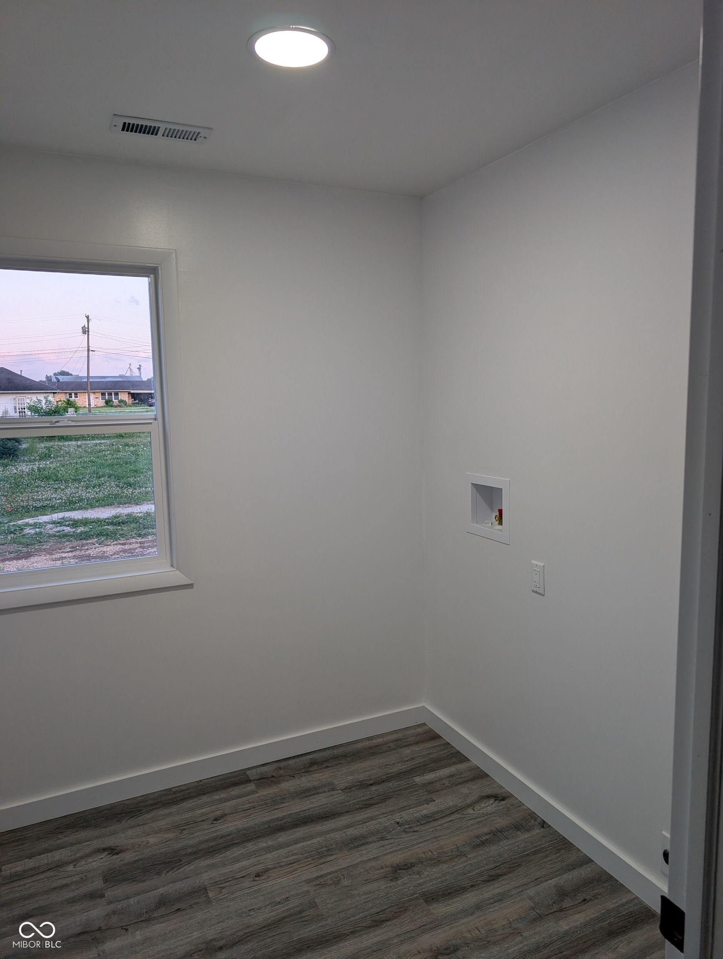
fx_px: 667
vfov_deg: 71.5
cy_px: 480
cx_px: 362
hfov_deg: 56.9
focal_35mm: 24
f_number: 1.68
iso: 24
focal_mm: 6.9
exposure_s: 1/84.5
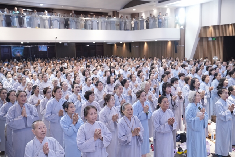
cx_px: 118
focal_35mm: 35
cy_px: 78
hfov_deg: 54.4
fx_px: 228
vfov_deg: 37.8
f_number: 3.2
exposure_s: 1/160
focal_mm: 35
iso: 3200
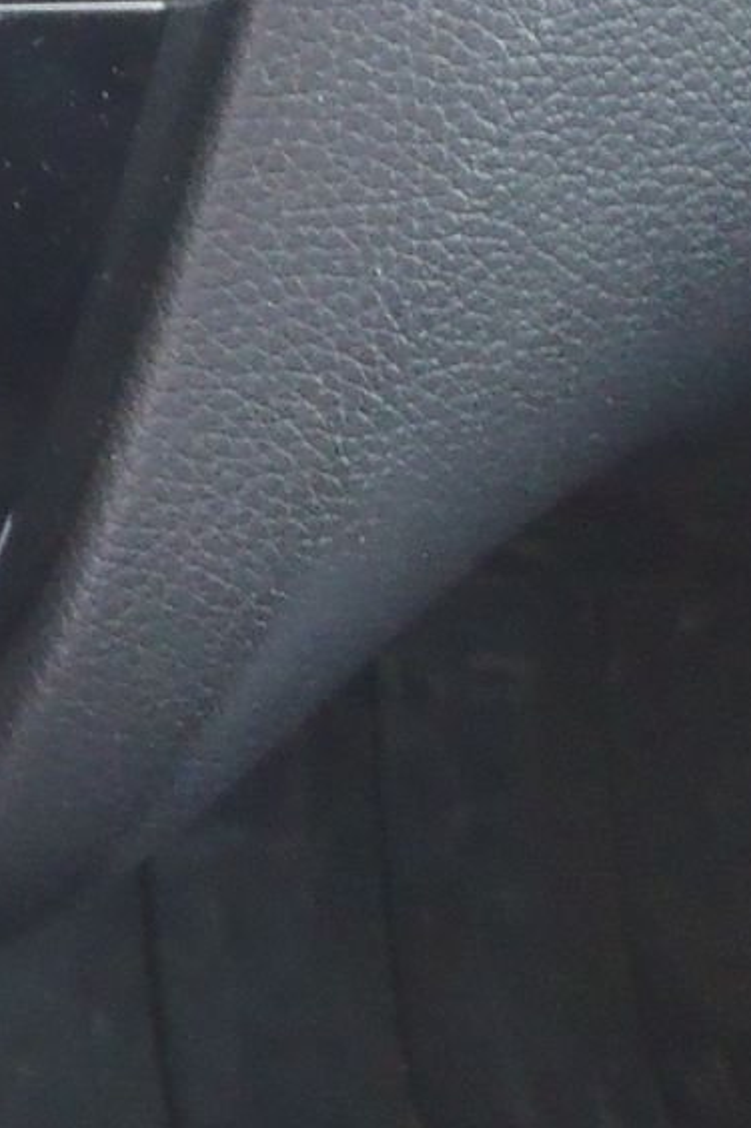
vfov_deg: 18.6
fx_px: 3319
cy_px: -86
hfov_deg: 10.8
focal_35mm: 106
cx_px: -1109
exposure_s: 1/8
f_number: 3.5
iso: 200
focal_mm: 5
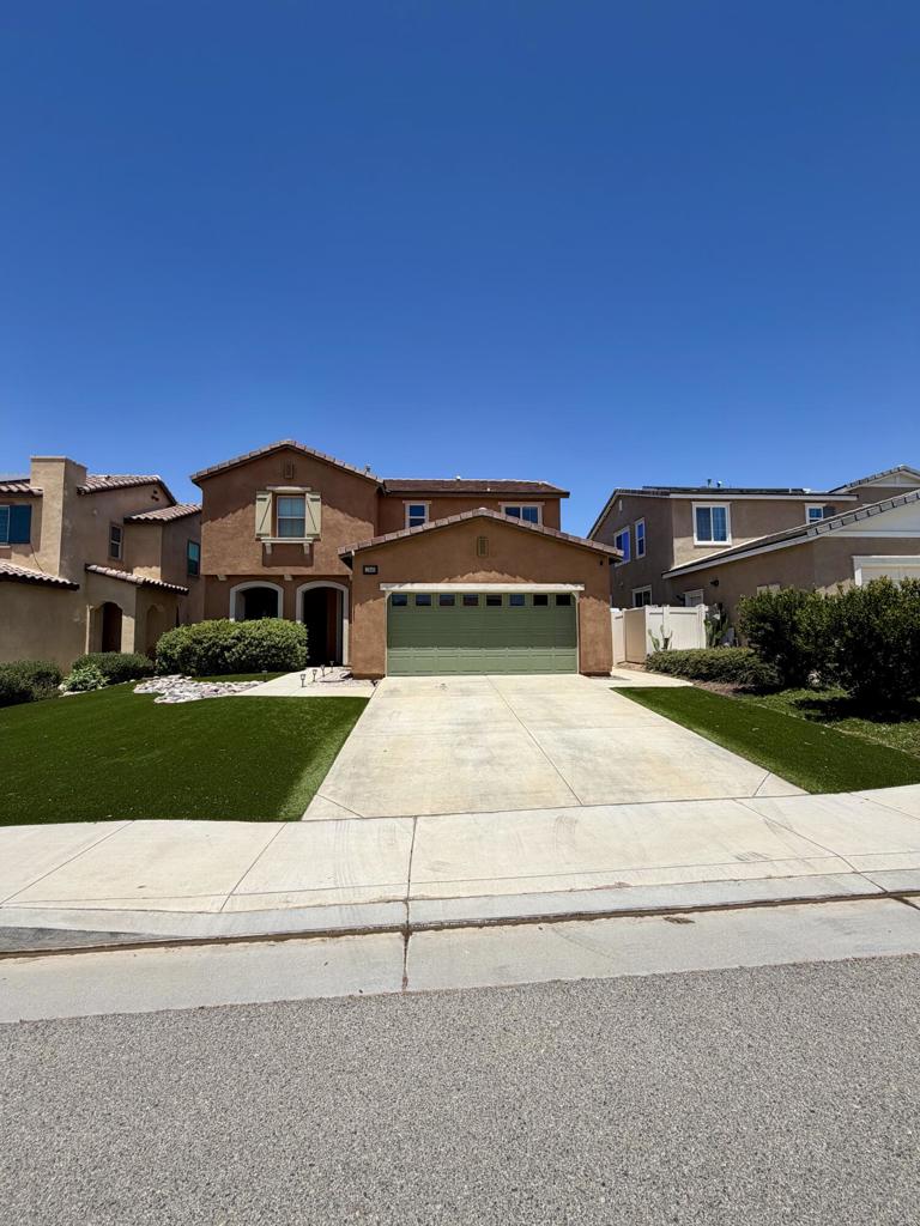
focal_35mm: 14
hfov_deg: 85.7
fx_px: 496
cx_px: 460
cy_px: 613
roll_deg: -0.1
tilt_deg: +3.8
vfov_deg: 102.1
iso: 20
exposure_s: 1/1189
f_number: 2.2
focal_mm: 2.22
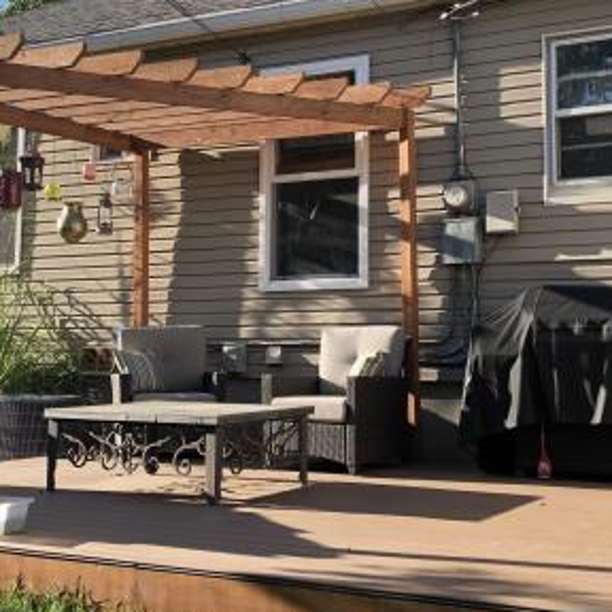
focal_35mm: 55
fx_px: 1100
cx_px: 351
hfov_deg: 31.0
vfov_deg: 31.0
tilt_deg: +6.3
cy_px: 236
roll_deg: +0.4
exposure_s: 1/476
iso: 20
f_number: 1.8
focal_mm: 3.99
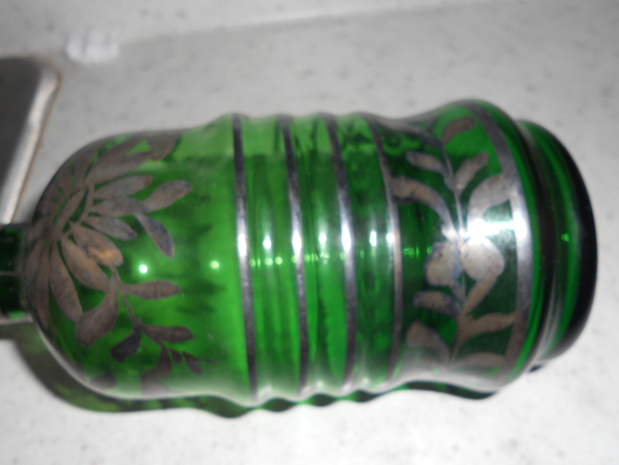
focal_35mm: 32
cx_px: 310
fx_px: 572
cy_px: 232
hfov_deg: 56.8
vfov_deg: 44.2
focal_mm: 5.8
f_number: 8.8
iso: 80
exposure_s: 1/25
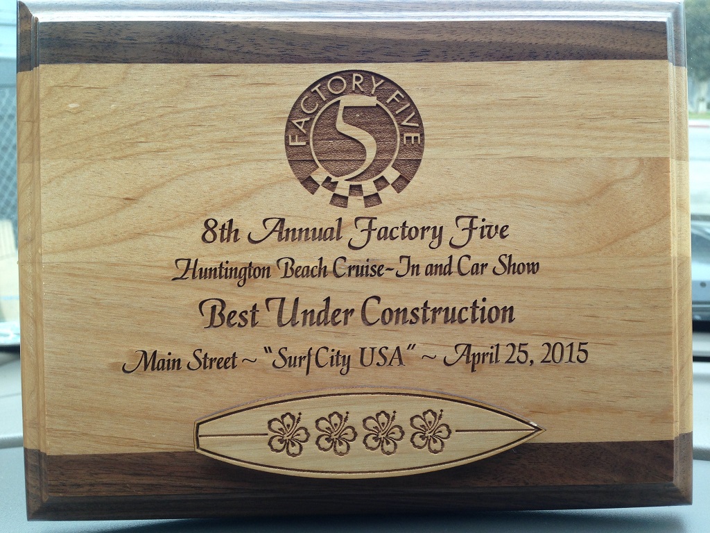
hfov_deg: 55.4
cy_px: 266
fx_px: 677
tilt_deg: -16.1
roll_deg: -1.1
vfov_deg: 42.9
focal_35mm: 33
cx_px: 355
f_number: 2.4
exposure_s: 1/151
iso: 50
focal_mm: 4.12
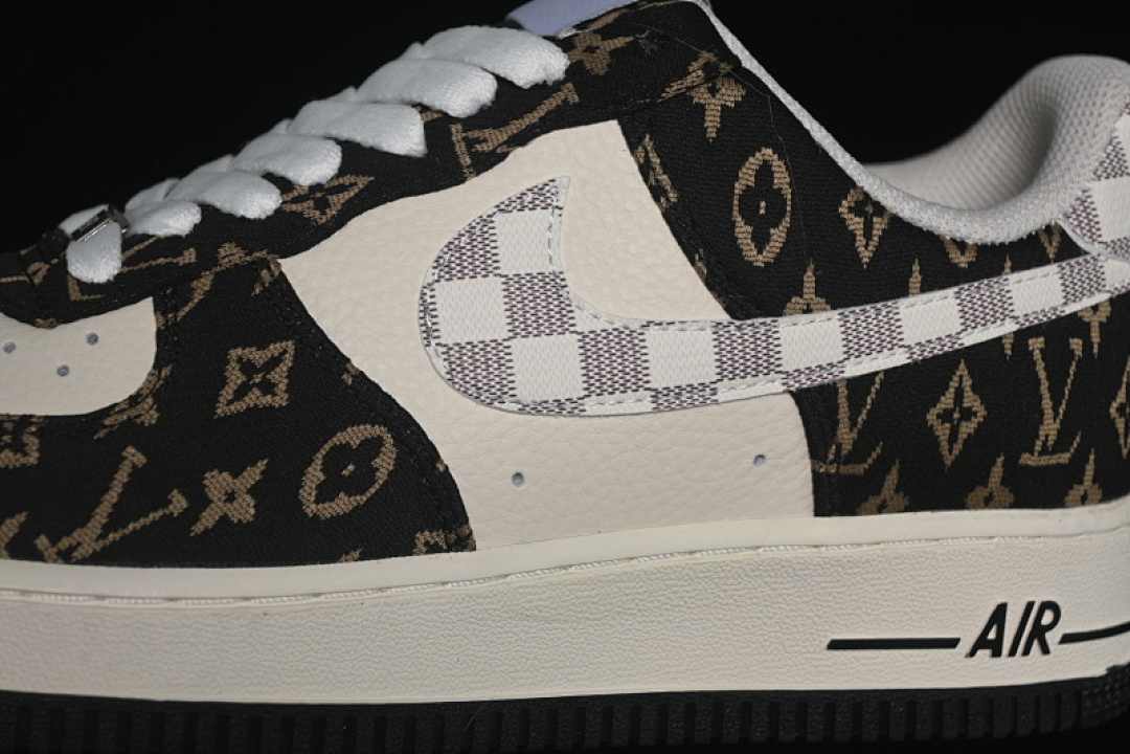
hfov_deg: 27.0
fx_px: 2354
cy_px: 377
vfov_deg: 18.2
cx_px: 565
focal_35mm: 75
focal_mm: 50
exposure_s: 1/50
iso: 160
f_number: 6.3
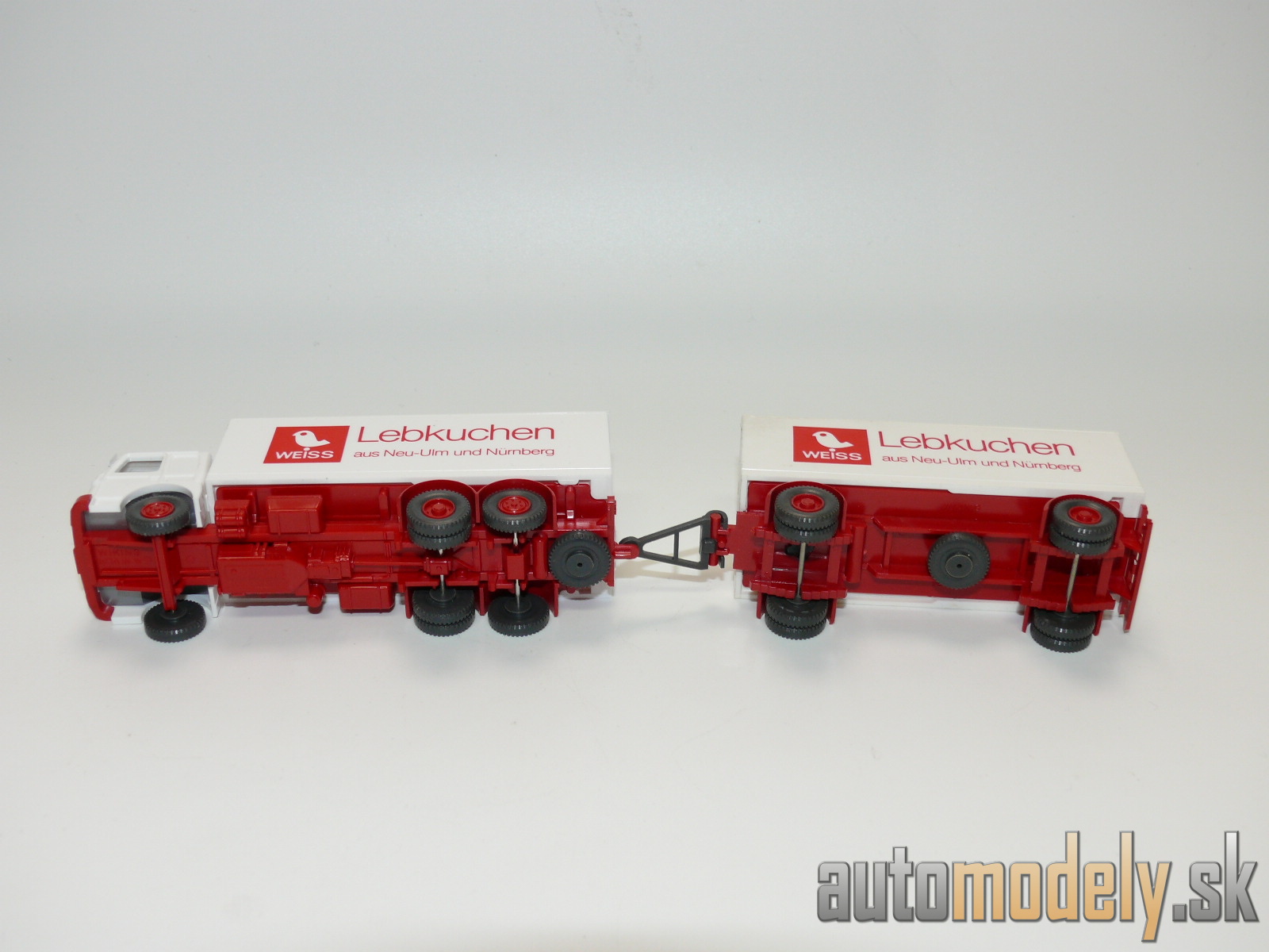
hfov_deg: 46.8
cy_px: 476
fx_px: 1466
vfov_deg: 36.0
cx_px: 634
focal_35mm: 40
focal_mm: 8.1
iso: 100
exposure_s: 1/30
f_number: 4
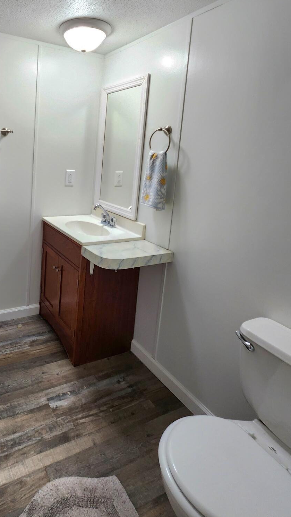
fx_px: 261
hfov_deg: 52.6
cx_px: 40
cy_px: 184
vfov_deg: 87.2
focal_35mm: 19
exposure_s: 1/60.2
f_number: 2.2
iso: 80
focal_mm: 2.2
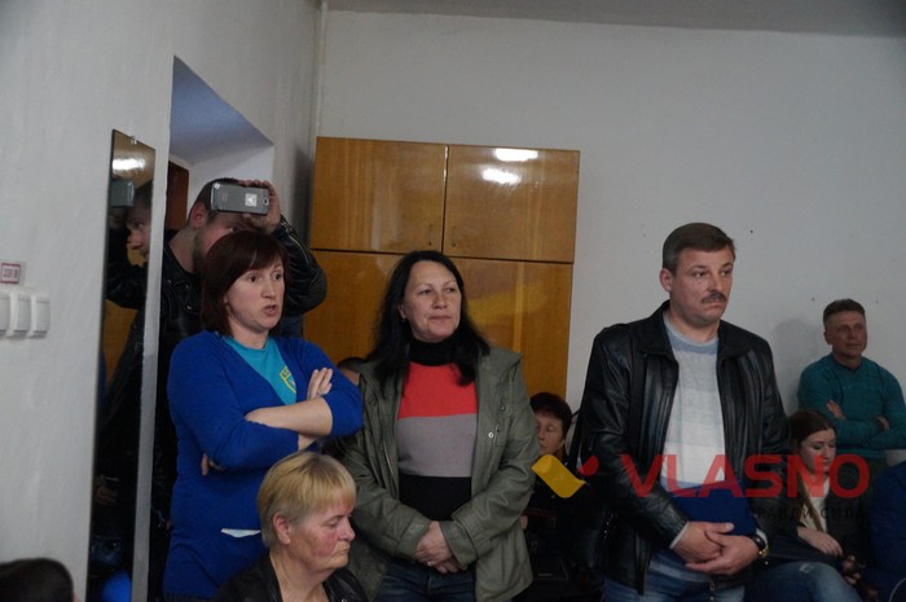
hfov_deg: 53.2
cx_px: 453
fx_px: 905
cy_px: 301
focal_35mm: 36
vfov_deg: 36.8
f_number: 4
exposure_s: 1/50
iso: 3200
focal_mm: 24
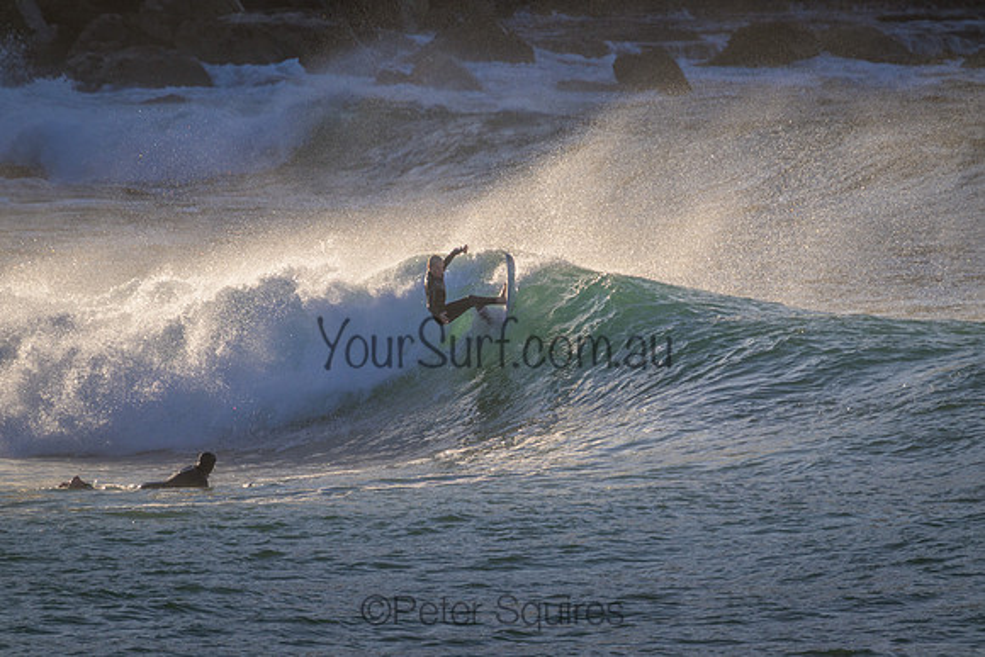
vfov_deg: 1.7
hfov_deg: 2.6
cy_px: 328
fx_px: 21893
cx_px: 492
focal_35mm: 800
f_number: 11
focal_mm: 800
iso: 800
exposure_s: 1/1250
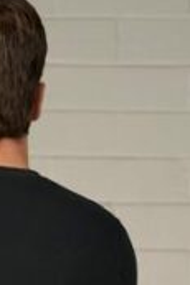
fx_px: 1642
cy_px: 680
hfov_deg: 6.6
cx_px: -45
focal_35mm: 207
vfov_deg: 9.0
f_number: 3.5
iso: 400
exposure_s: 1/160
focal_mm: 35
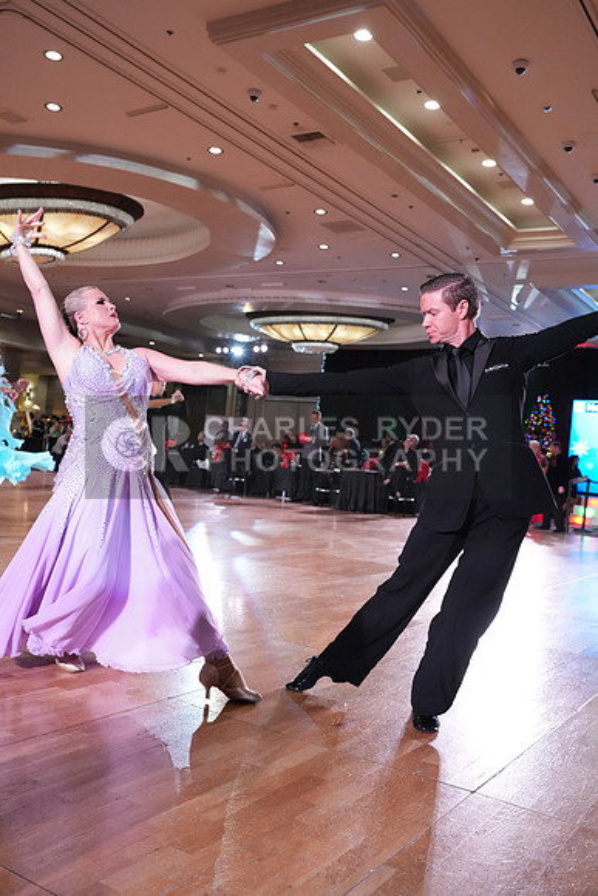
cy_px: 448
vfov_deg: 58.7
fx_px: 797
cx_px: 299
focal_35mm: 32
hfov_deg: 41.1
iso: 5000
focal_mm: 32
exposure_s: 1/320
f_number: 5
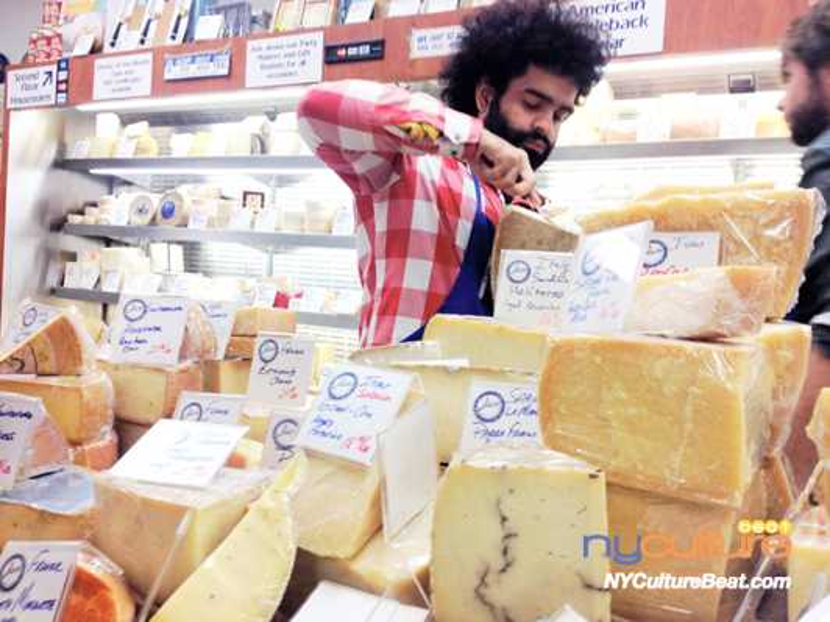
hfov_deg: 52.6
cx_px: 415
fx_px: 839
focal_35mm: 35
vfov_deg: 40.7
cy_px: 311
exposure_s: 1/40
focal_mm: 4.28
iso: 50
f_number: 2.4
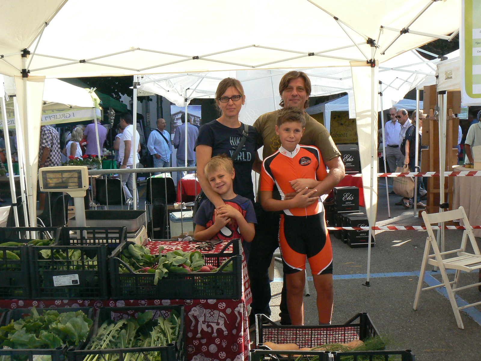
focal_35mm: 36
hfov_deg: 51.4
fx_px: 500
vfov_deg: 39.7
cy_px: 180
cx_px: 240
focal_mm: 6
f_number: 8
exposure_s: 1/250
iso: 200
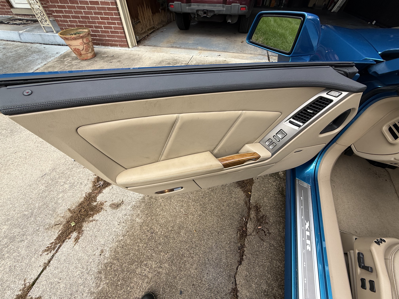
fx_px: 161
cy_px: 150
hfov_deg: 102.1
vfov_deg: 85.7
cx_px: 200
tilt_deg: -47.3
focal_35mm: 14
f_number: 2.2
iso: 50
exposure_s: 1/210
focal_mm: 2.22
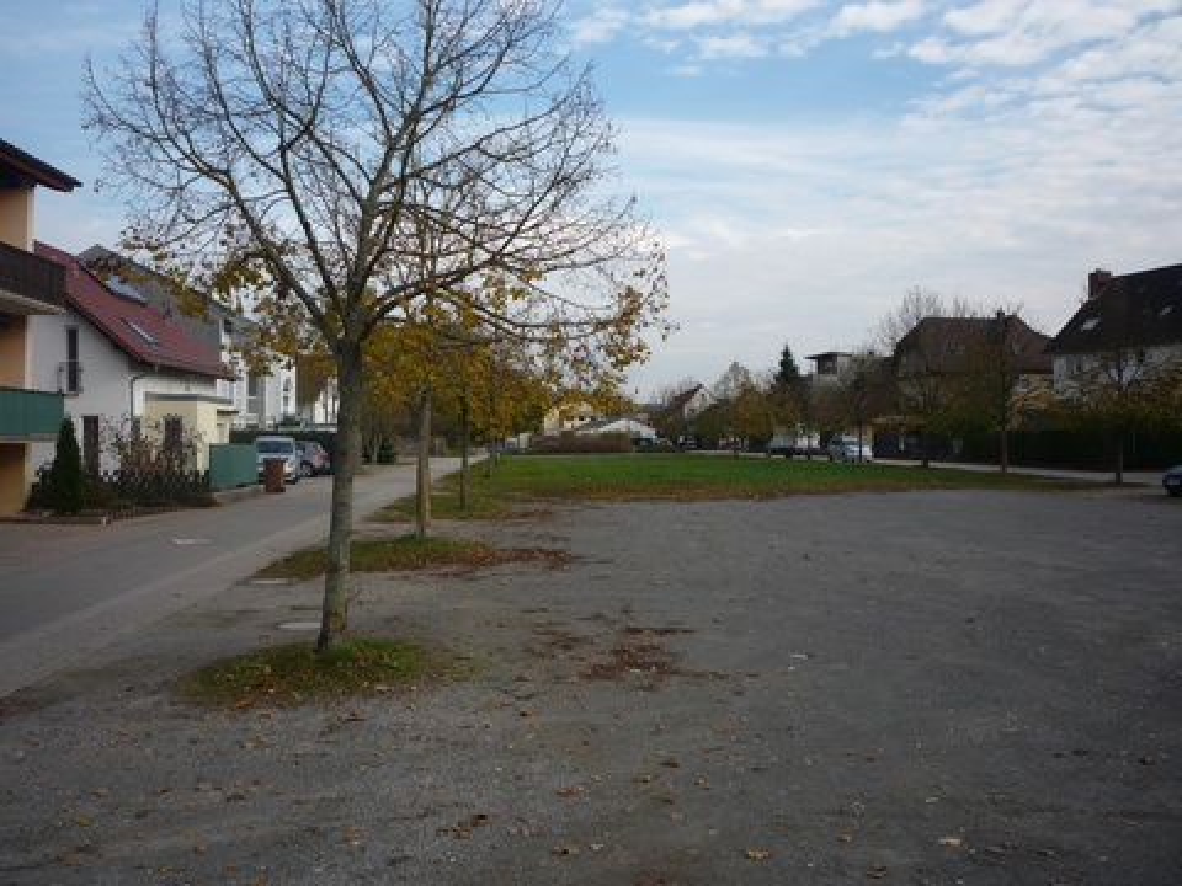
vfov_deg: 44.2
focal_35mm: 32
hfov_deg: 56.8
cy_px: 443
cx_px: 591
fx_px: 1093
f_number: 4
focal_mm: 5.2
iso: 100
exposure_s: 1/400
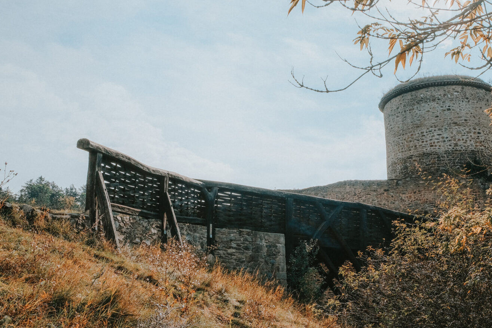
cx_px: 332
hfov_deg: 45.6
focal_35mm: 42
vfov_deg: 31.9
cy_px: 182
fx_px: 574
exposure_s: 1/800
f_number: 8
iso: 400
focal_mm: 18
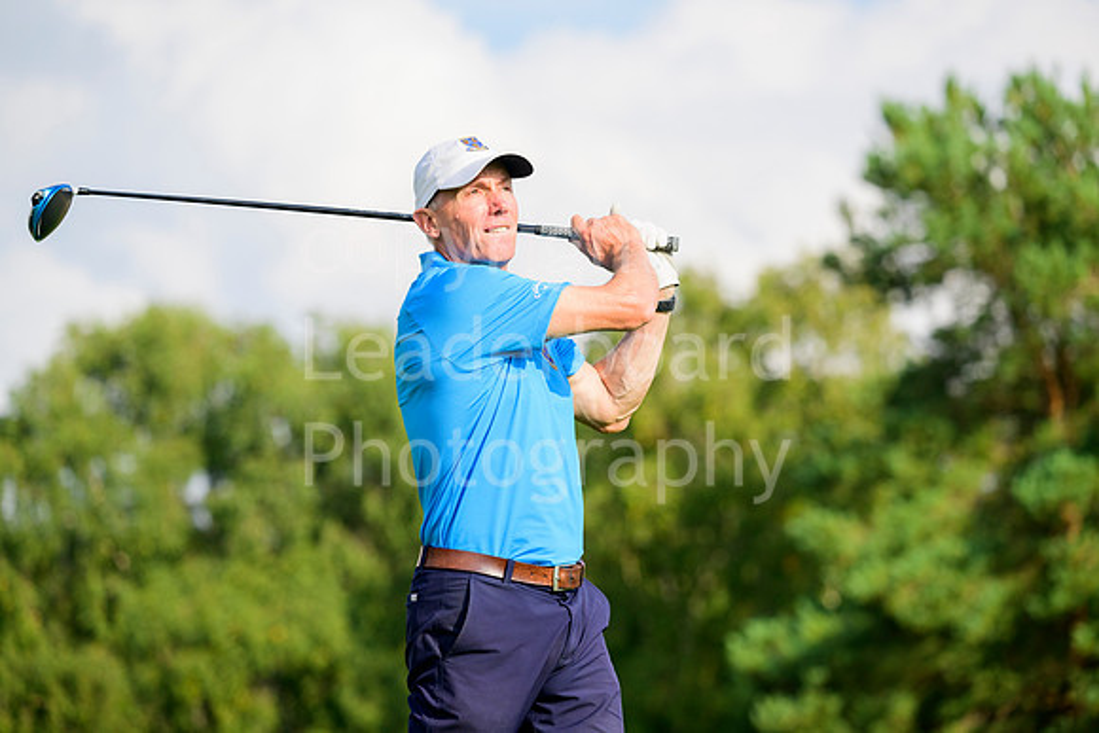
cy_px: 366
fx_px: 6717
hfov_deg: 9.4
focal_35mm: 220
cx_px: 550
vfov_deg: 6.2
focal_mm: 220
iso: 640
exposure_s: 1/2000
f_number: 5.6
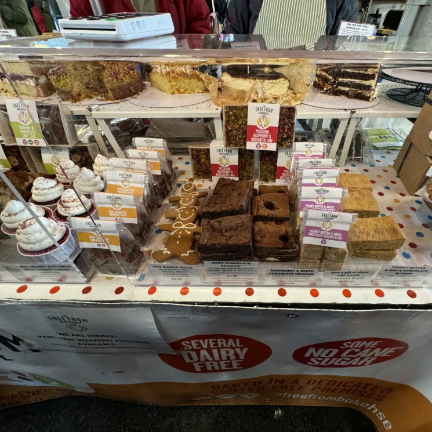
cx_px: 253
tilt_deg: -42.2
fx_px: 240
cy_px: 214
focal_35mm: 17
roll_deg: -2.2
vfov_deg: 84.0
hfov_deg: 83.2
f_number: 2.2
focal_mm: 2.22
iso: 400
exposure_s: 1/50
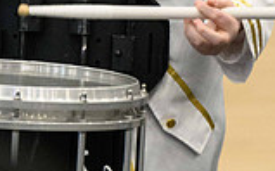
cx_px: 74
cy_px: -174
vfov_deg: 0.8
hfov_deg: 1.2
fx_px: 12974
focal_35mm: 1733
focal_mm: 400
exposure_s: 1/320
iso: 8000
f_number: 5.6
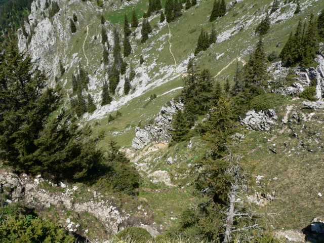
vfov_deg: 39.7
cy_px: 122
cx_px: 162
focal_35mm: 36
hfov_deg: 51.4
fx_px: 337
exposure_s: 1/640
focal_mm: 6
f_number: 4
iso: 80
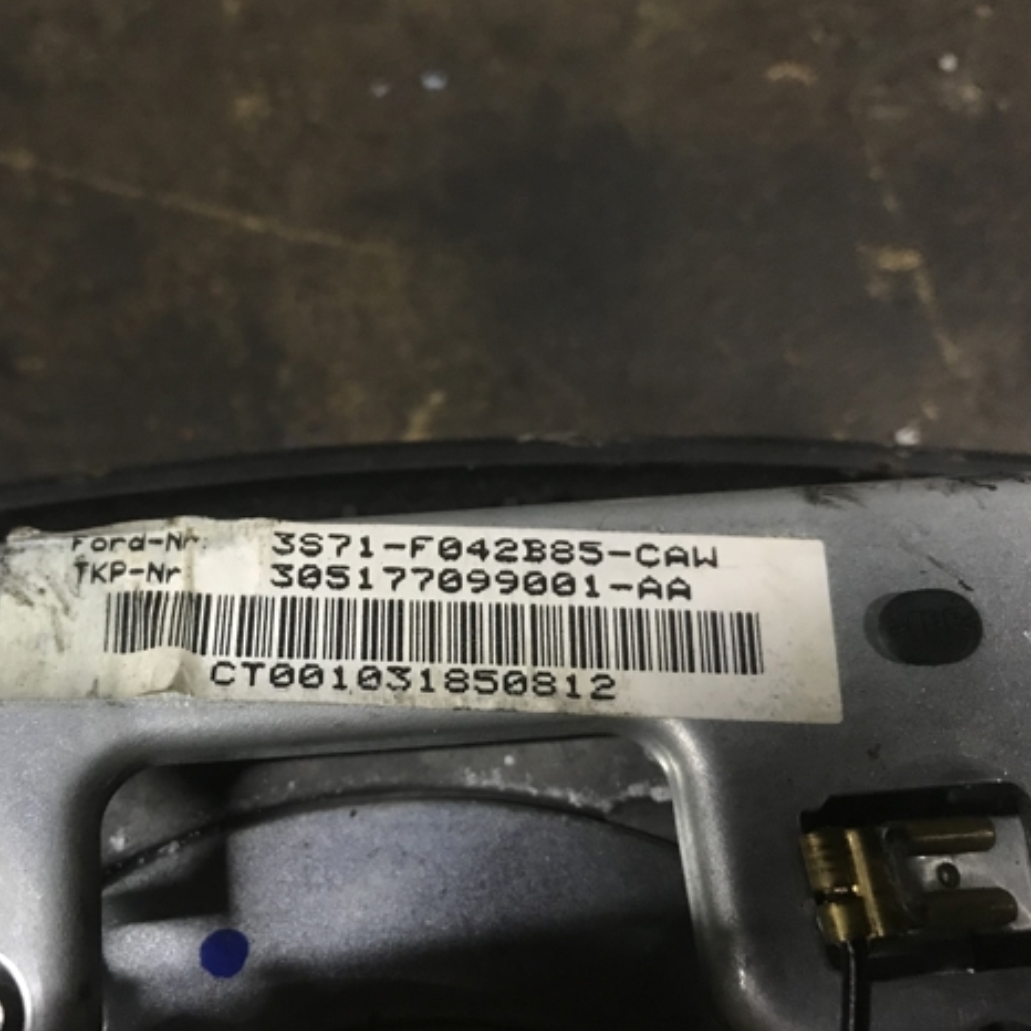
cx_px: 352
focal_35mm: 34
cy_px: 510
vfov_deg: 48.4
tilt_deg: -69.5
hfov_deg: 47.7
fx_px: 1146
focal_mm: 3.99
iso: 100
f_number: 1.8
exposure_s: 1/14
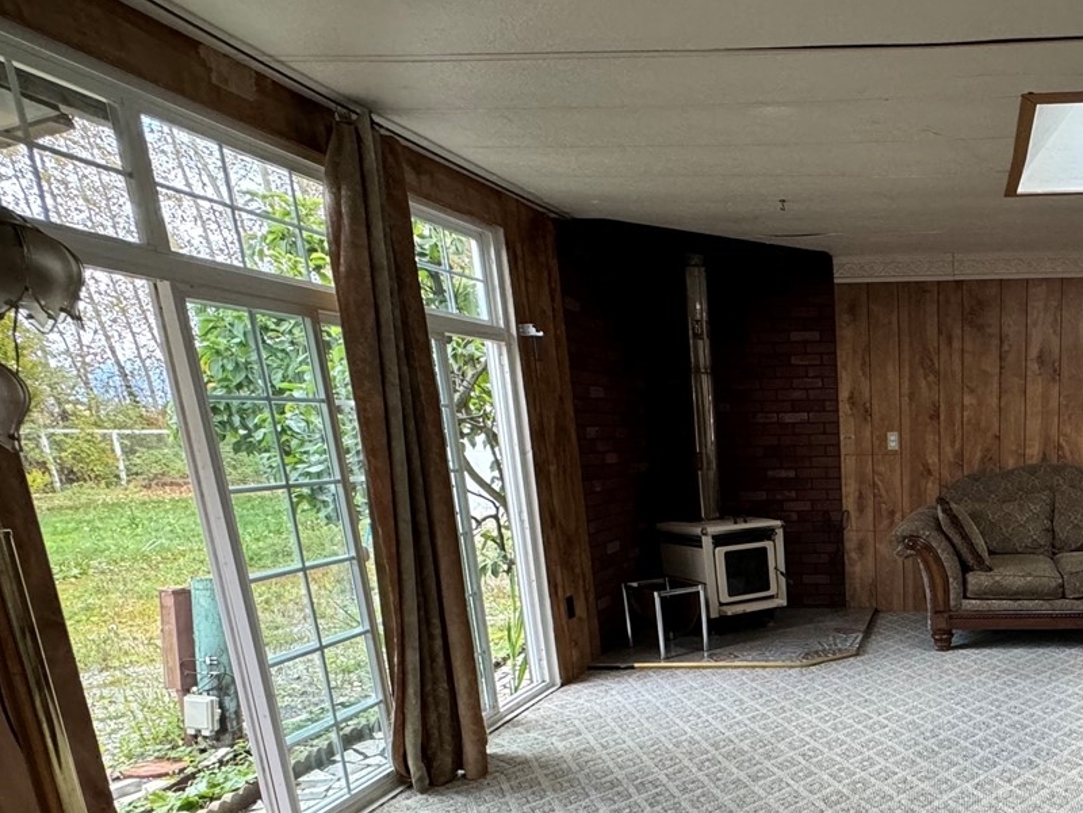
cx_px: 927
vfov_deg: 47.0
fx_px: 876
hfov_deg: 56.7
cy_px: 656
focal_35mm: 28
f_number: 2.2
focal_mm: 2.22
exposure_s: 1/120
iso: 320
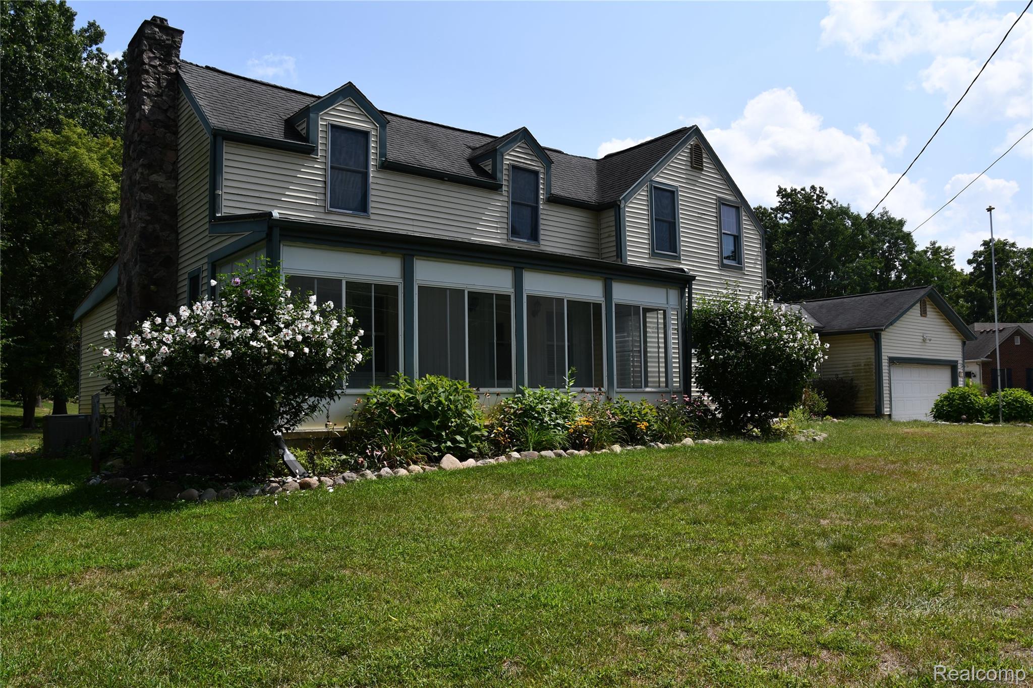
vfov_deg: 47.9
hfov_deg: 67.4
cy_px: 344
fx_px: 775
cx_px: 516
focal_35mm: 27
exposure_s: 1/320
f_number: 9
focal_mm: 18
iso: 100
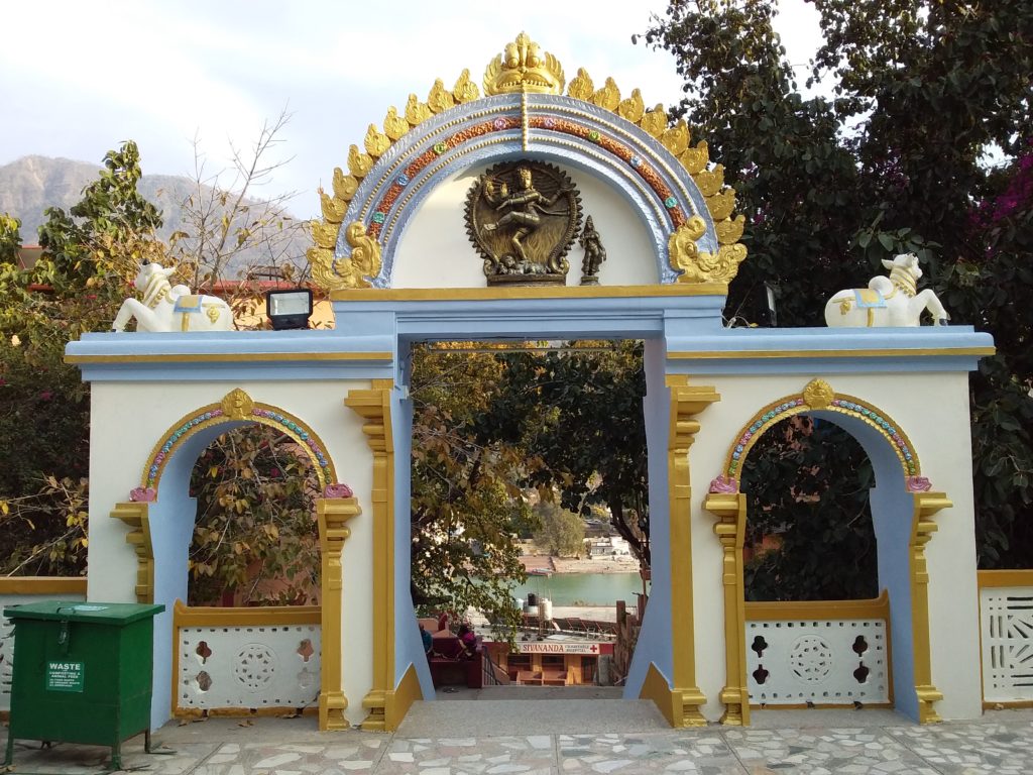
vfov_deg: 45.4
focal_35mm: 31
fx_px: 925
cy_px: 388
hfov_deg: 58.4
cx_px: 516
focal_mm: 3.3
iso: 40
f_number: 2.2
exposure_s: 1/361
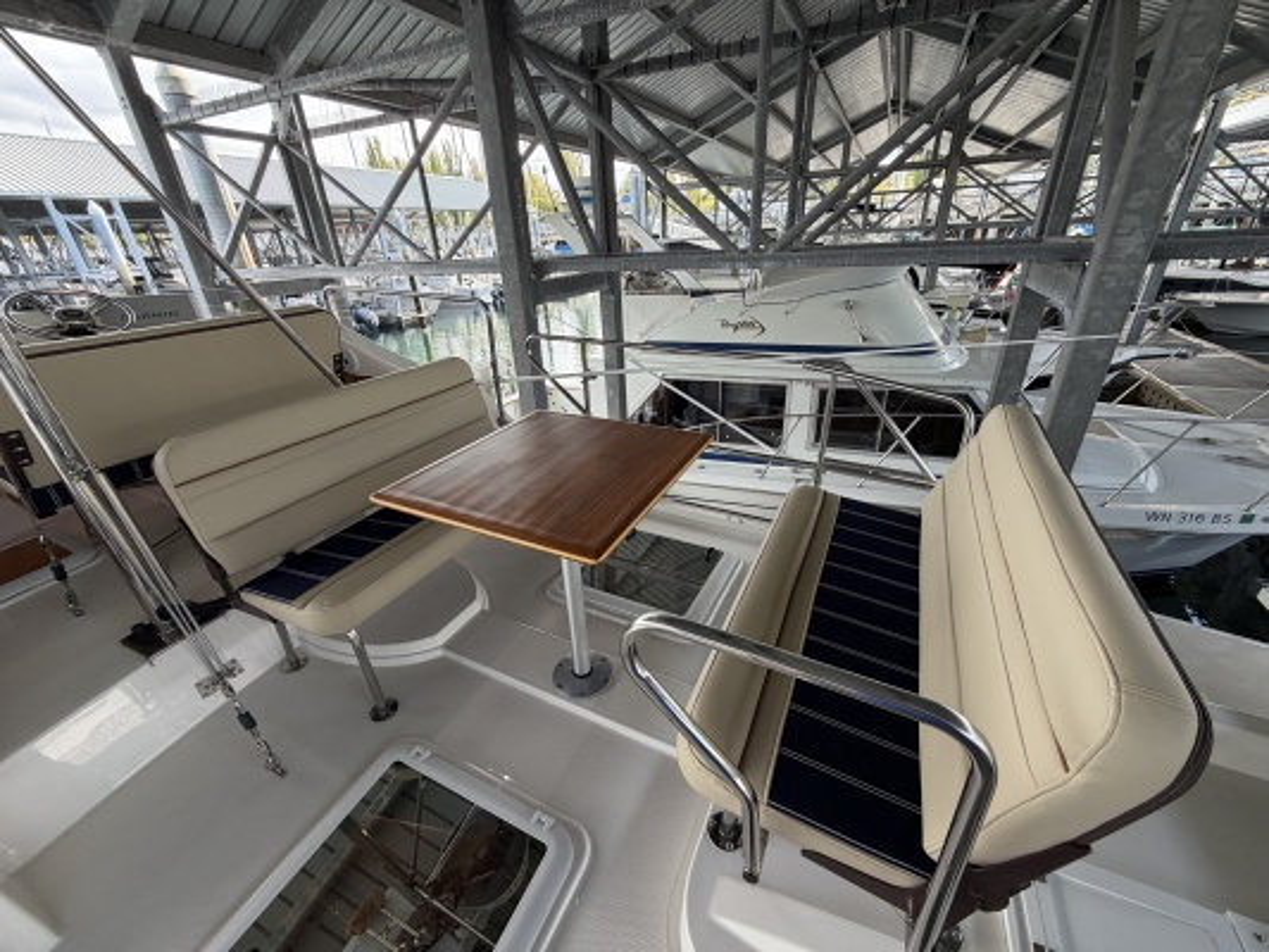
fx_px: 513
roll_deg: +3.3
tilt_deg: -26.1
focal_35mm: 14
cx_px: 634
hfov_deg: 102.1
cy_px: 476
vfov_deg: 85.7
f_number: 2.2
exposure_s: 1/149
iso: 64
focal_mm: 2.22
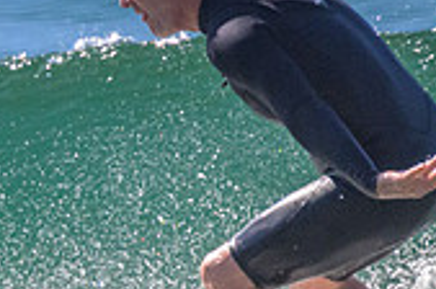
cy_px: 255
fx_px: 45028
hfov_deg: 0.6
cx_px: -321
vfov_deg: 0.4
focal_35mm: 3725
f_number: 11
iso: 2500
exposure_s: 1/2000
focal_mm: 800
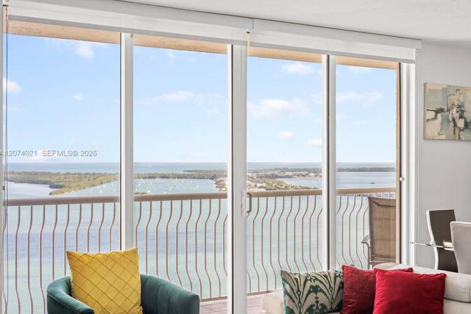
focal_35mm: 54
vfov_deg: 25.1
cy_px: 154
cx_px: 252
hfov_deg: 36.9
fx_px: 706
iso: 64
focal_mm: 50
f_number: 8
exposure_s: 1/8
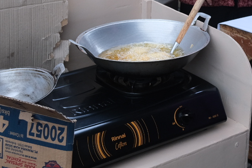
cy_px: -30
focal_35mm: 112
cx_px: 304
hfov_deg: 17.4
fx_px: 784
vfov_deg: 12.0
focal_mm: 23
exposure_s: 1/1000
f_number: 3.6
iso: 640
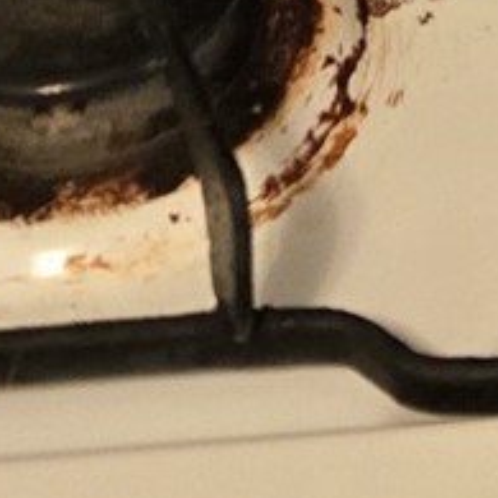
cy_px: -1221
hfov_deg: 8.4
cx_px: 947
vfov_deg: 7.3
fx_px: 3255
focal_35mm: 200
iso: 640
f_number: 1.8
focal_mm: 5.4
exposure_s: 1/60
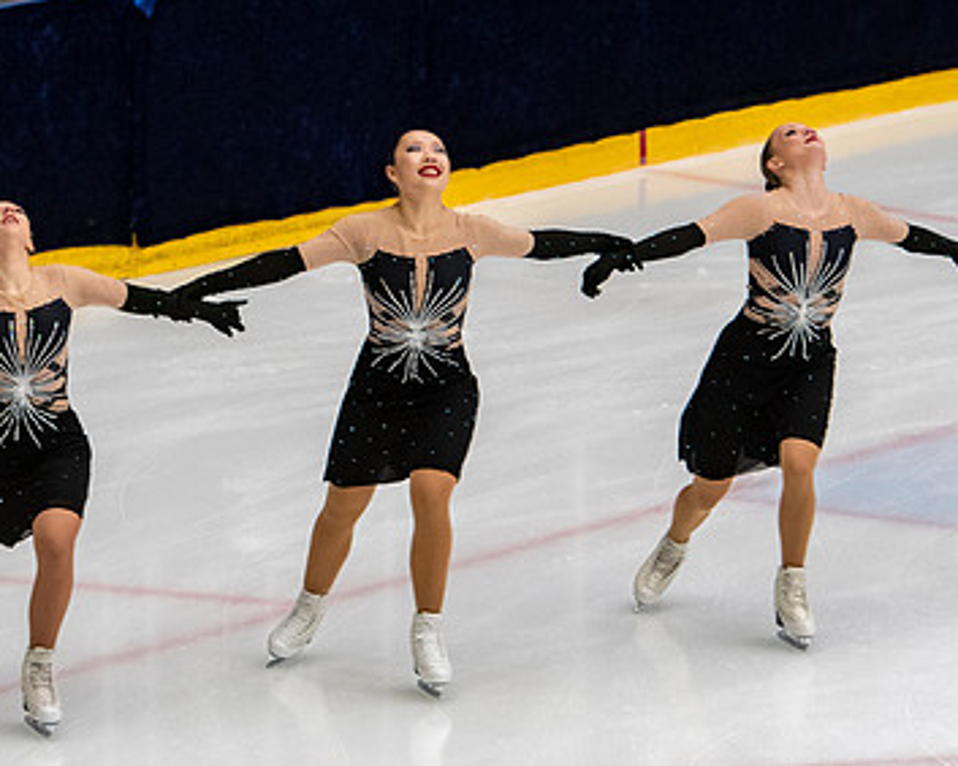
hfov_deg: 6.6
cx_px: 432
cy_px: 343
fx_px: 8360
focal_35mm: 295
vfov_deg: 5.2
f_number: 4
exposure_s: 1/500
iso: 1400
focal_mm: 116
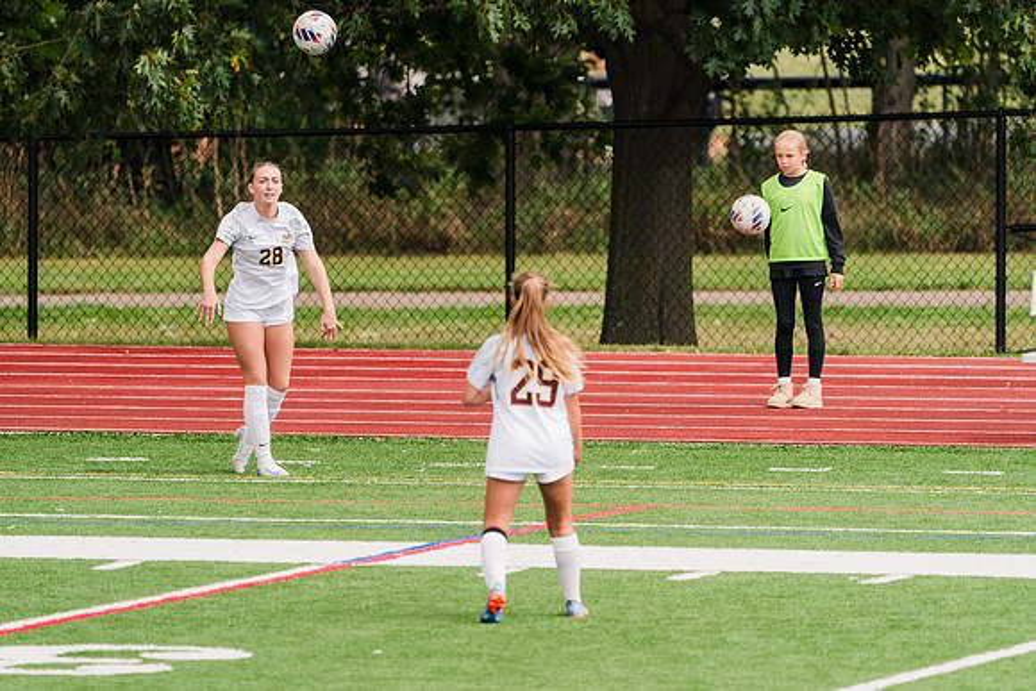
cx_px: 518
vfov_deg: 2.3
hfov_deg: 3.4
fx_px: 17270
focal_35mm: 600
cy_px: 346
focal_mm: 600
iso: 800
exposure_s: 1/1600
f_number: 6.3
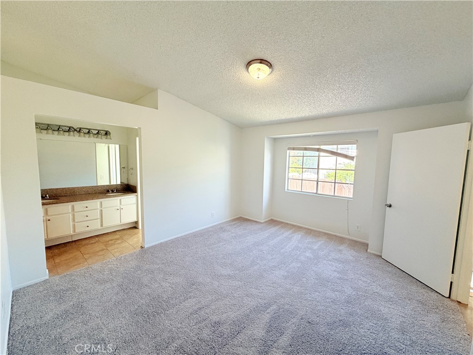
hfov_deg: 102.1
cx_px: 236
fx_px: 191
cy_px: 178
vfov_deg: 85.7
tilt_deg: -4.9
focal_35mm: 14
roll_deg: -1.1
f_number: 2.2
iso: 250
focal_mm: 2.22
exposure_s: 1/120
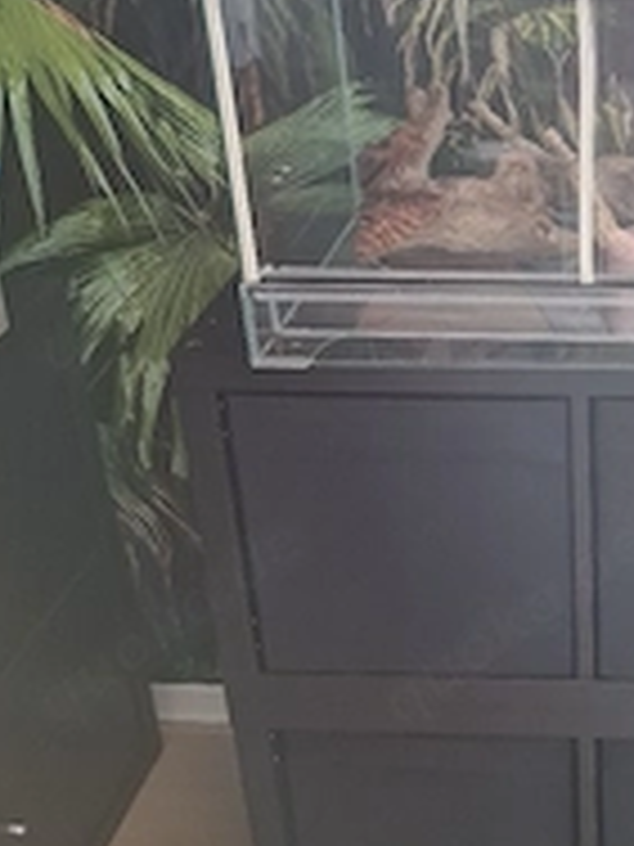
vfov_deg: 38.7
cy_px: 320
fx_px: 1197
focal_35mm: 49
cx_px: 612
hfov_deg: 28.1
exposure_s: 1/25
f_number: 1.8
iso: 500
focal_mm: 5.54
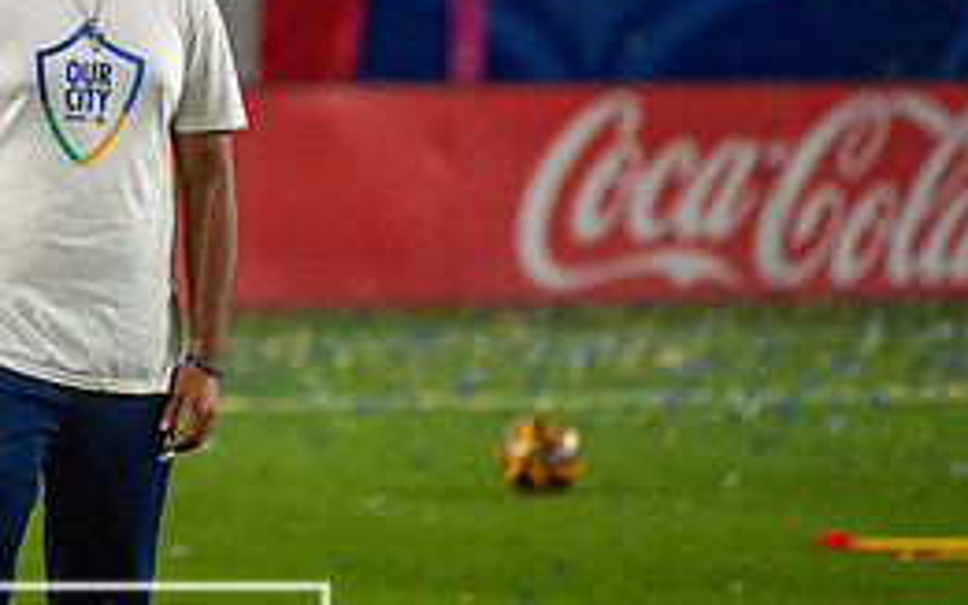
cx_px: 67
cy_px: 74
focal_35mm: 453
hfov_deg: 4.6
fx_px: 11948
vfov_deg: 2.9
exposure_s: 1/2500
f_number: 2.8
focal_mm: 200
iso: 3200
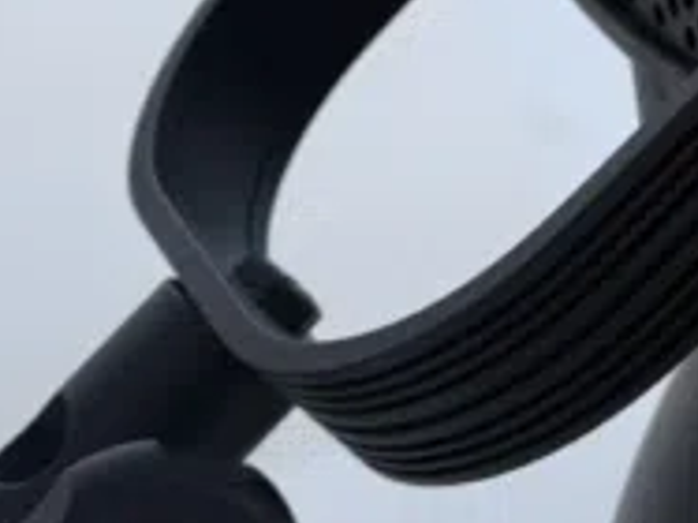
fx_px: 1652
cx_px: 810
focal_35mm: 82
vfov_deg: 17.3
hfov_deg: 22.2
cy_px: -64
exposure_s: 1/2110
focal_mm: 6.76
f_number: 1.78
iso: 80
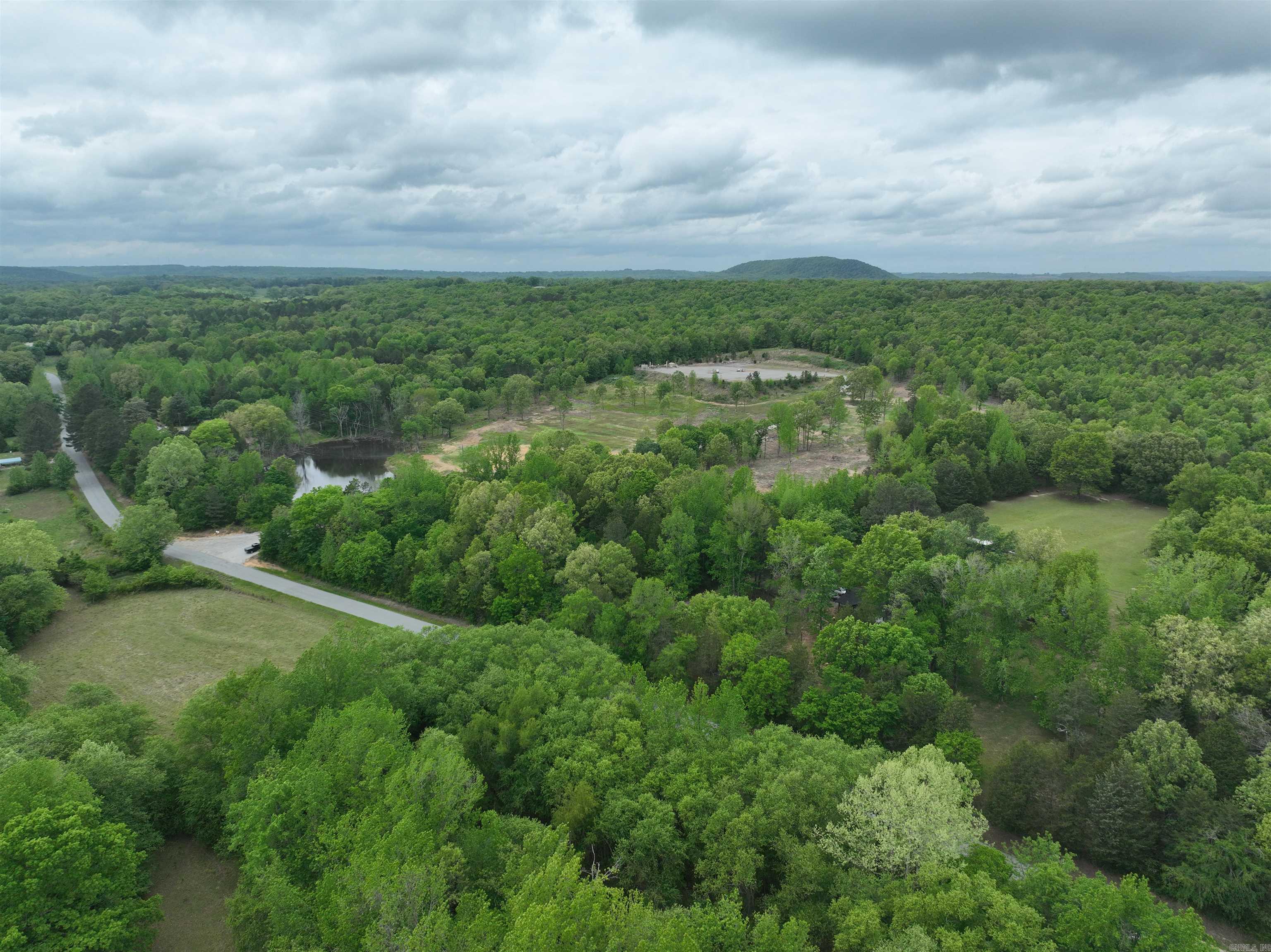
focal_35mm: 24
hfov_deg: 71.6
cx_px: 636
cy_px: 476
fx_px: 881
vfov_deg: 56.8
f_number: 2.8
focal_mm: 12.29
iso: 130
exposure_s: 1/2000
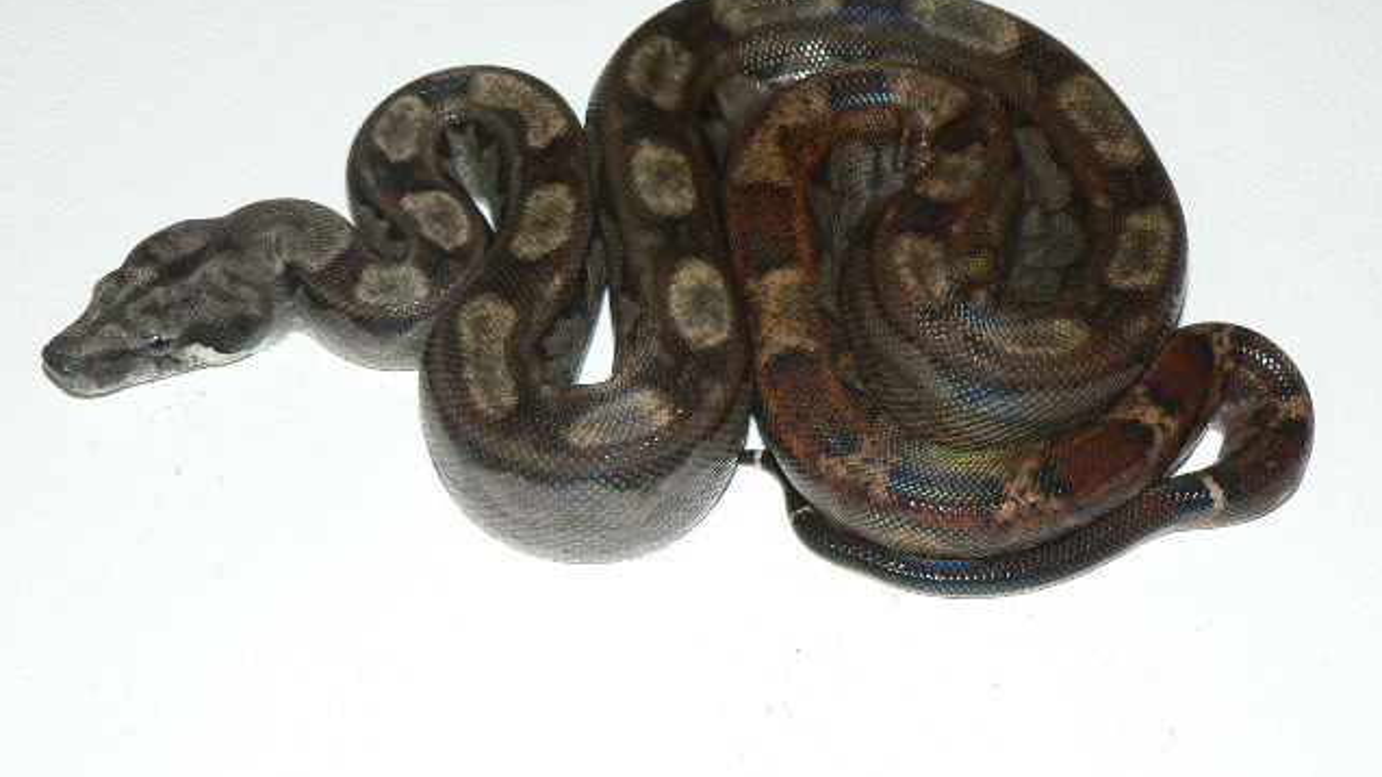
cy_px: 319
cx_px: 692
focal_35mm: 92
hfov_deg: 23.2
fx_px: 3371
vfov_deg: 13.1
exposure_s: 1/60
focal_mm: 14
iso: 100
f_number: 3.2
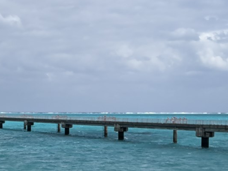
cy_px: 131
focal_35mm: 83
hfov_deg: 23.3
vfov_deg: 17.7
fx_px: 547
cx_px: 51
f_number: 1.9
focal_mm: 2.69
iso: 25
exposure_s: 1/1996
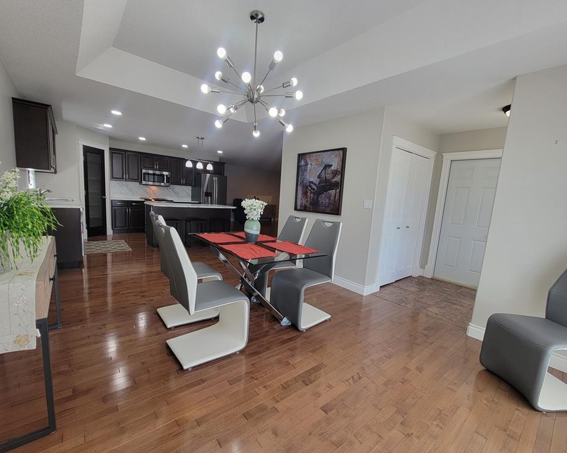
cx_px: 278
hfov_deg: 100.7
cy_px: 229
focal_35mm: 14
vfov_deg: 88.0
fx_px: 235
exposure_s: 1/120
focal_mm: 2.2
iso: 80
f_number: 2.2
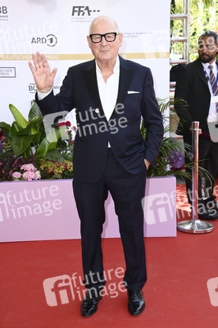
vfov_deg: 32.4
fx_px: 564
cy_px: 164
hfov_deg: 21.9
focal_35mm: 62
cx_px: 109
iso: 500
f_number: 6.3
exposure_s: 1/250
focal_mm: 62
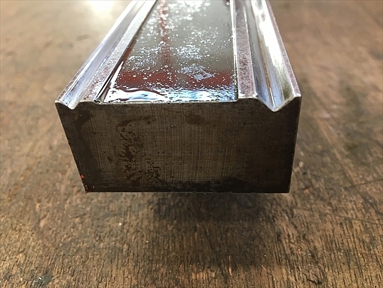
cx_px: 192
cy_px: 144
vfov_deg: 48.2
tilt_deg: -36.7
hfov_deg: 61.7
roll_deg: +8.0
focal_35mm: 29
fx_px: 321
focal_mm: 4.15
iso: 64
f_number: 2.2
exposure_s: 1/30
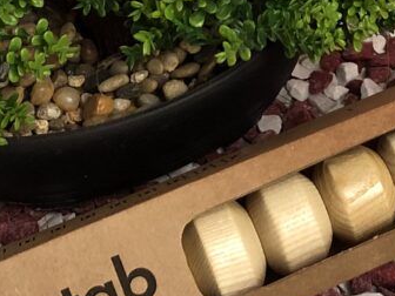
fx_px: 1461
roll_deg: +4.3
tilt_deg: -38.8
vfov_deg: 11.3
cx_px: 373
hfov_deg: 15.2
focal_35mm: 128
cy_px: -70
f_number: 1.8
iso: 40
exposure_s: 1/33
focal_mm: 3.99
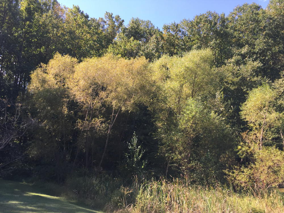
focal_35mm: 29
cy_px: 106
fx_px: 238
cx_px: 142
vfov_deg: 48.2
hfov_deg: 61.7
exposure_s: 1/416
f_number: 2.2
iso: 32
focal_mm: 4.15
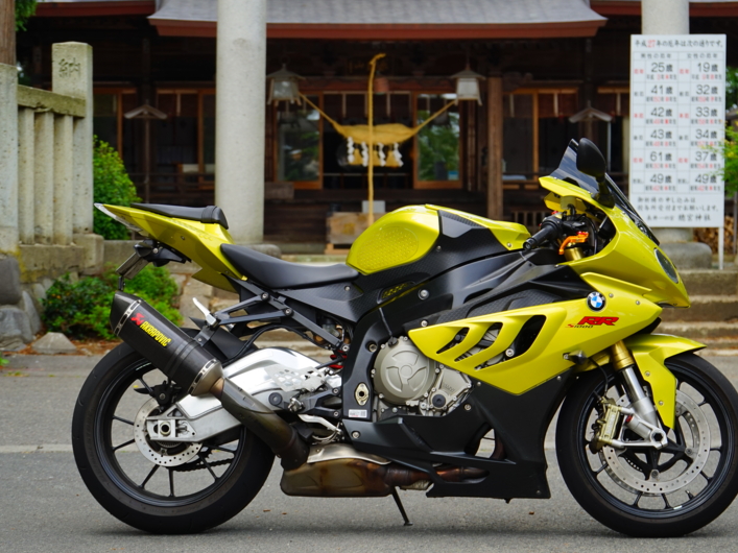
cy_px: 277
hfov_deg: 17.7
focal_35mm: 111
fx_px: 2366
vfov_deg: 13.3
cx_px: 388
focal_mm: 68
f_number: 5.6
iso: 100
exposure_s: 1/125
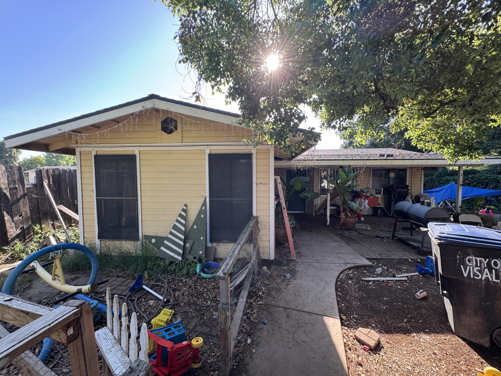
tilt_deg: -3.5
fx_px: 203
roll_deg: +0.4
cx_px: 250
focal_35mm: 14
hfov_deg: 102.1
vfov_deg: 85.7
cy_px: 188
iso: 40
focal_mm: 2.22
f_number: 2.2
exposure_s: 1/99
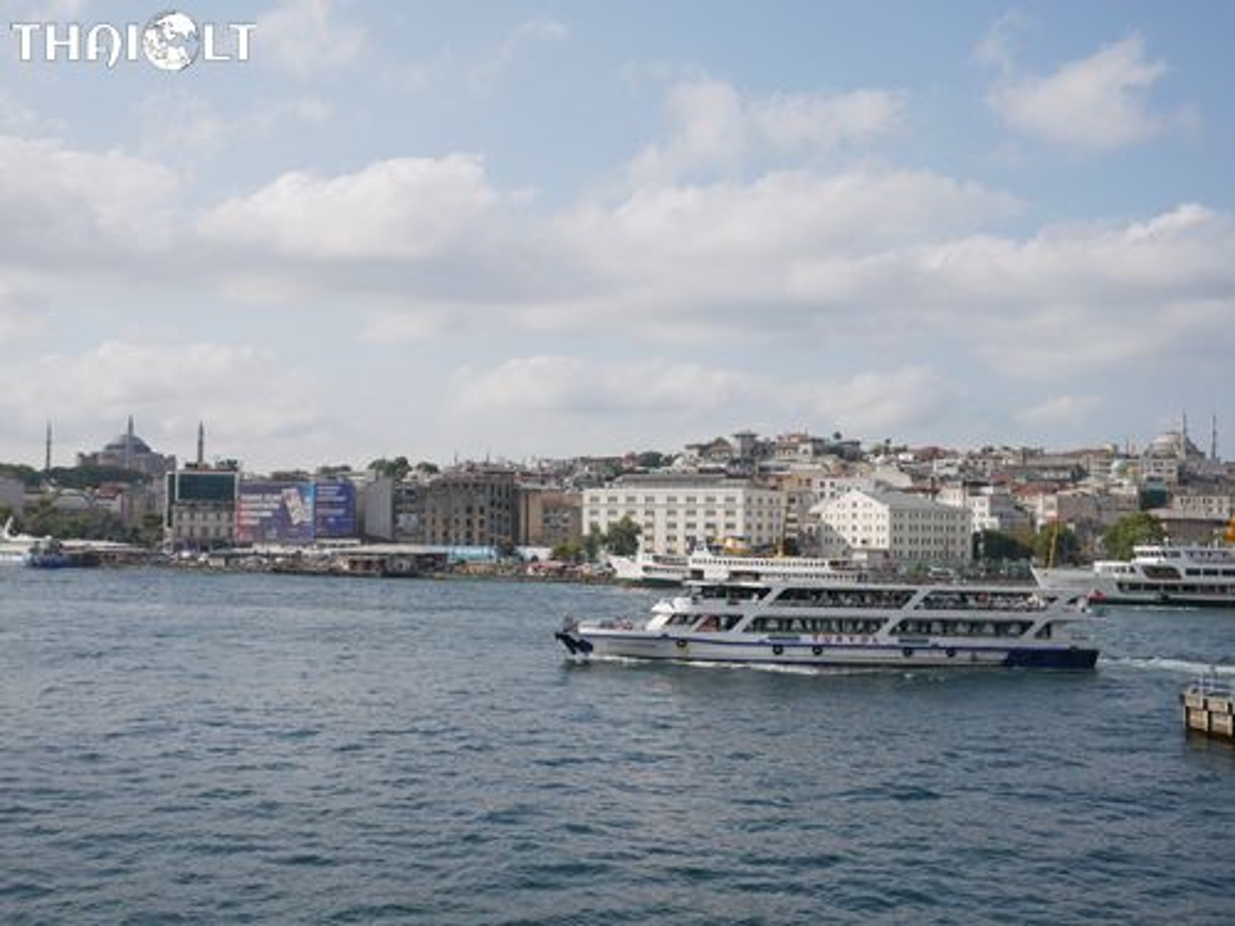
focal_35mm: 48
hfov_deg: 39.7
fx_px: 1713
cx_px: 618
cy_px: 463
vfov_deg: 30.3
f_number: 6.3
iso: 200
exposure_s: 1/1300
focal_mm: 24
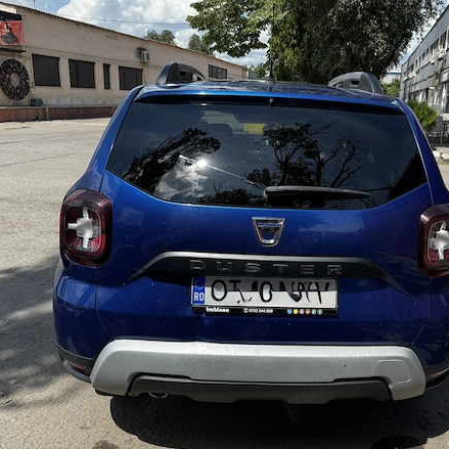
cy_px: 221
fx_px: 426
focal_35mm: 29
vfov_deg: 55.6
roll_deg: -2.1
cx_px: 276
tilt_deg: -15.3
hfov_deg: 55.1
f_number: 1.78
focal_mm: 6.76
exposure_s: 1/2506
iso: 80
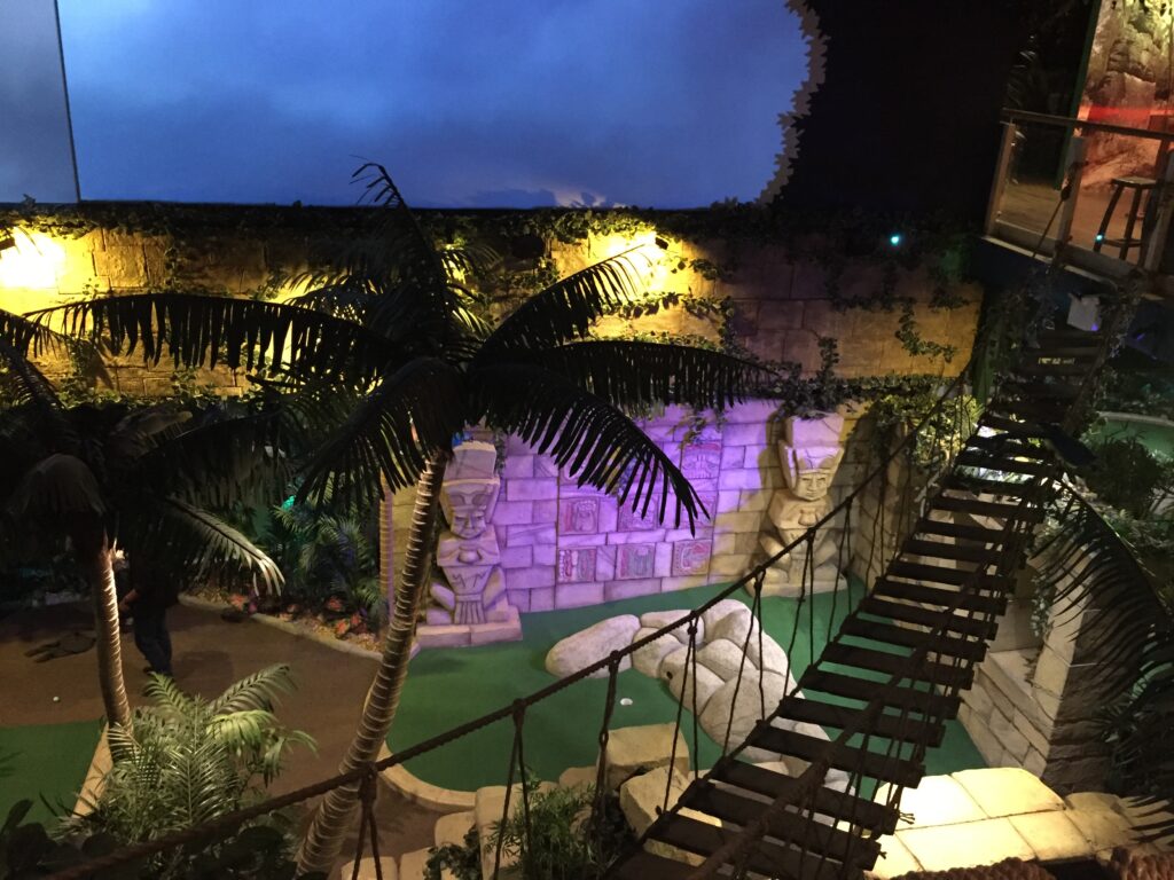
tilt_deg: -22.1
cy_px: 440
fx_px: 984
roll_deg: -1.7
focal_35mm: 29
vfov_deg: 48.2
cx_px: 587
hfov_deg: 61.7
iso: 640
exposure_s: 1/17
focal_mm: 4.15
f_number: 2.2
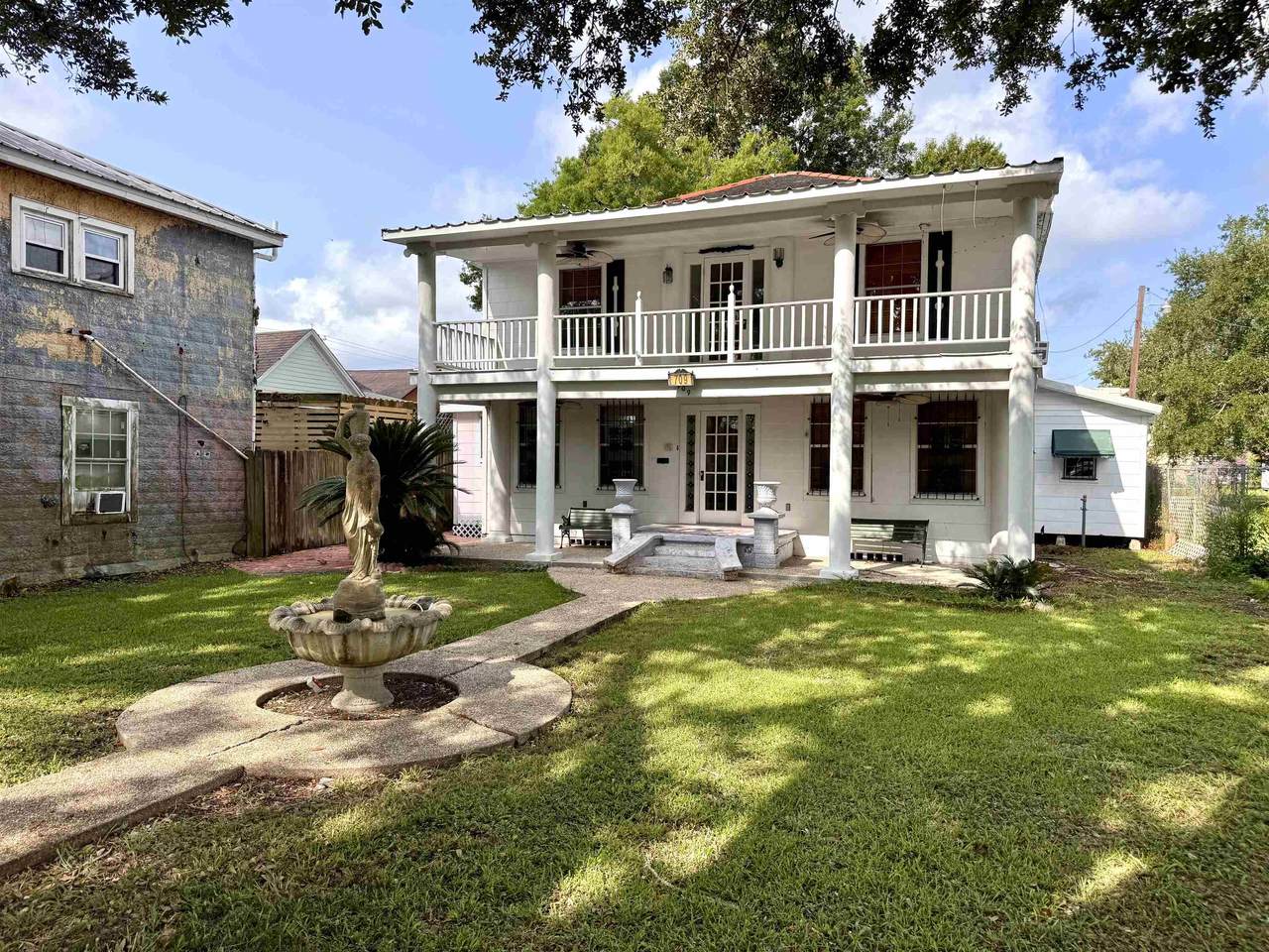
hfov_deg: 71.6
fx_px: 880
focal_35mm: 24
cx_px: 634
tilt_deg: -1.7
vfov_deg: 56.8
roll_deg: -0.6
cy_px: 476
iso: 80
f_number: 1.78
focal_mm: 6.76
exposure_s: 1/3096
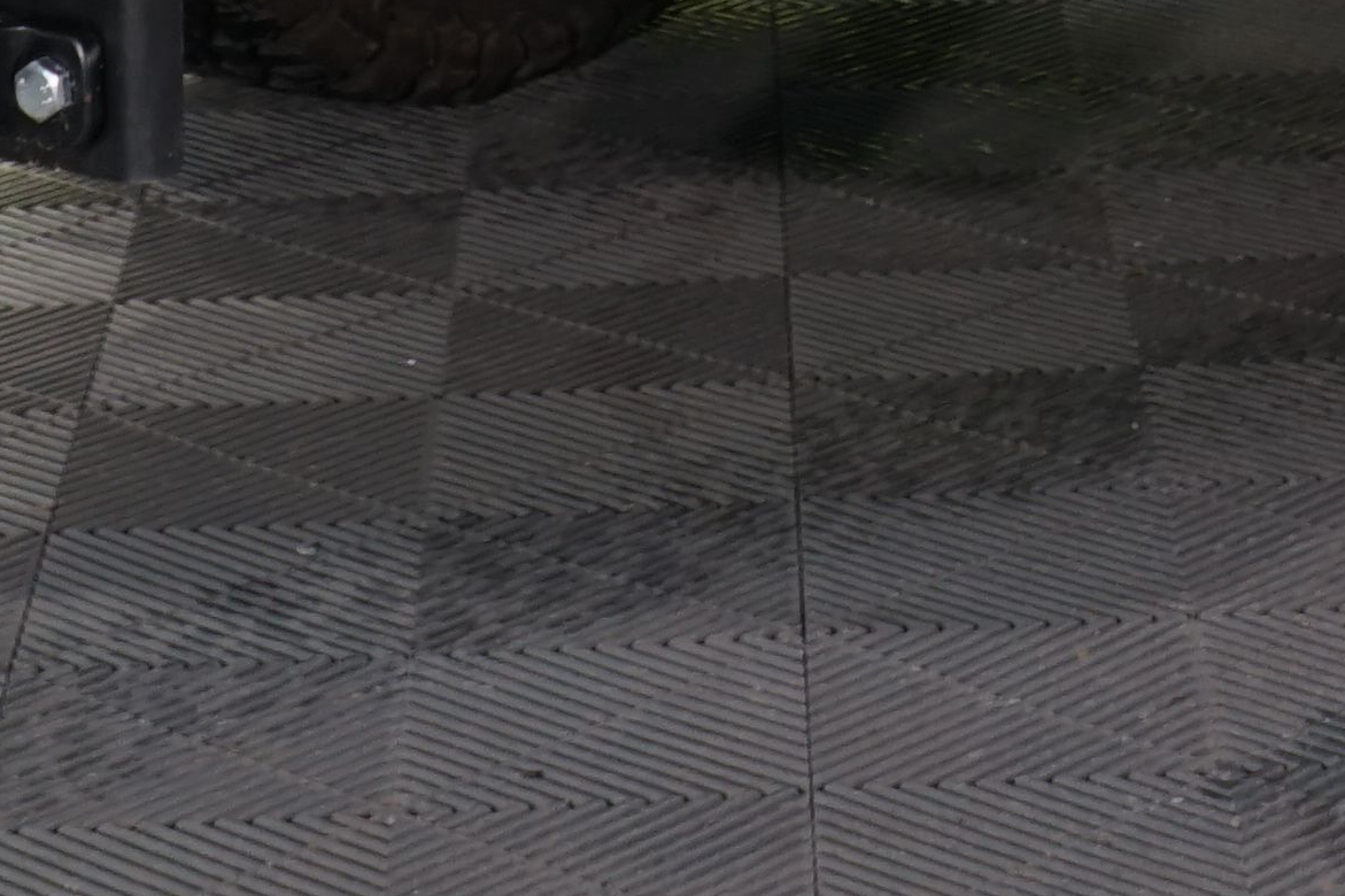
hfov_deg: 12.3
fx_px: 6125
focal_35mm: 164
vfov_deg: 7.8
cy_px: -1266
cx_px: 1439
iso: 500
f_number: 4
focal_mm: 32
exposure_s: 1/40
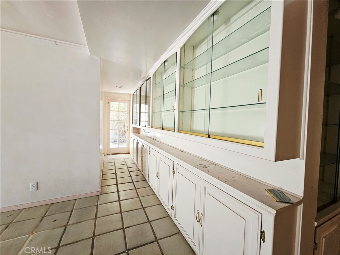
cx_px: 170
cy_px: 128
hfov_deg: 106.2
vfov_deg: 89.9
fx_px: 128
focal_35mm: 13
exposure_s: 1/77.4
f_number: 2.2
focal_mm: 2.2
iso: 100
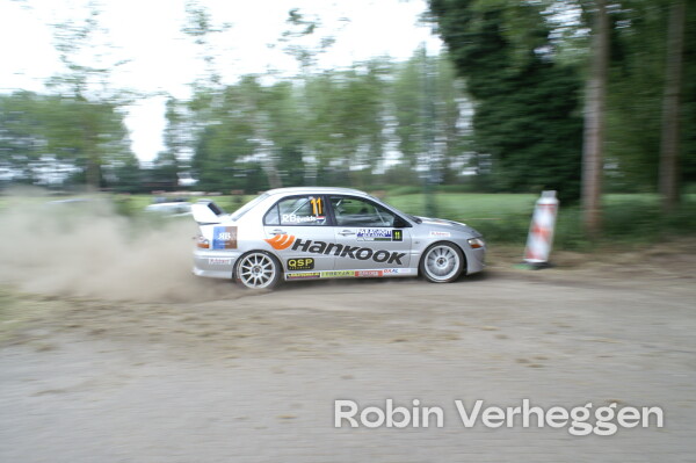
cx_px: 348
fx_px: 637
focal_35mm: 33
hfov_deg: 57.3
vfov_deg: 39.9
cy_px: 232
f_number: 5.6
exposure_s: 1/50
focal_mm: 22
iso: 100
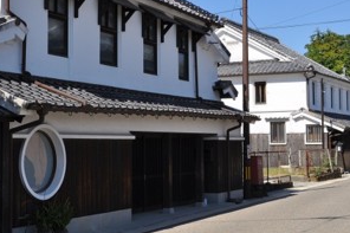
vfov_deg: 18.6
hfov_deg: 27.7
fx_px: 709
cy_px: 88
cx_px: 155
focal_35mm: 73
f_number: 10
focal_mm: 32
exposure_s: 1/400
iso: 200
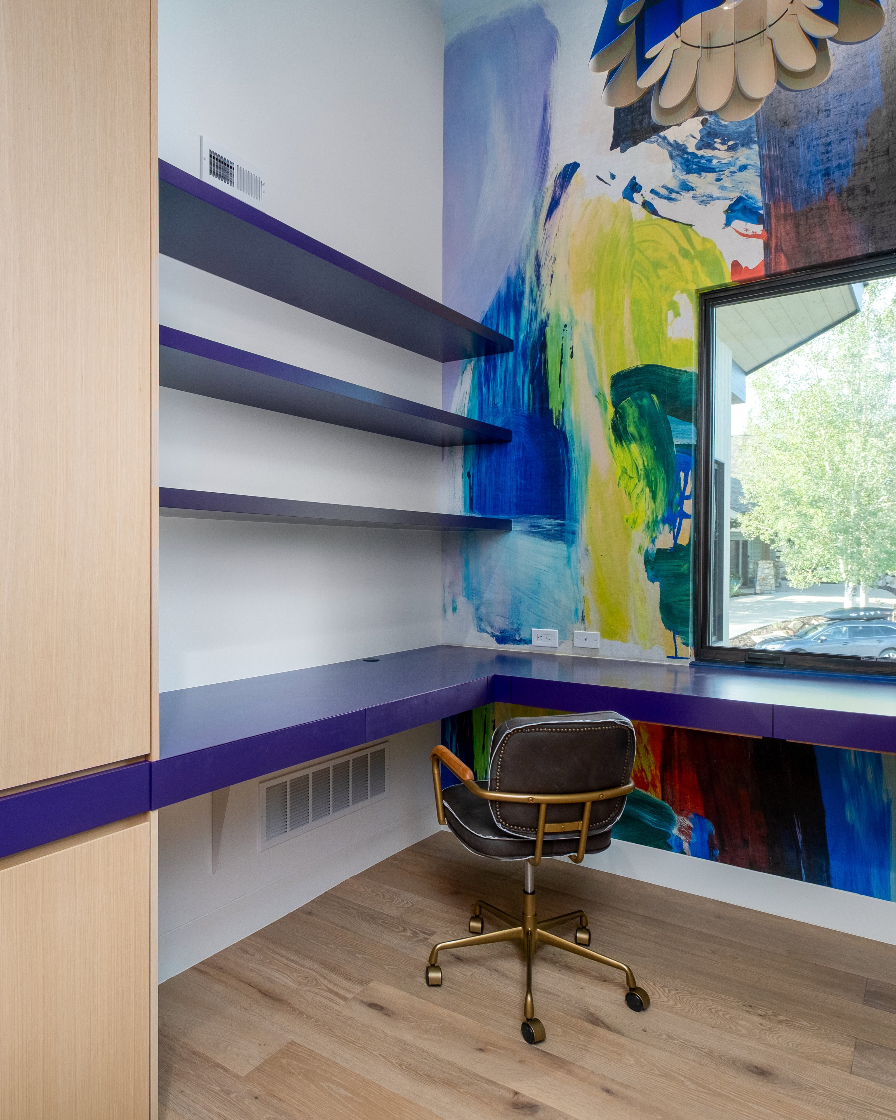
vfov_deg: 75.0
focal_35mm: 22
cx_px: 373
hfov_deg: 62.7
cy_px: 574
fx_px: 729
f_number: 6.4
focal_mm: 10
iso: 400
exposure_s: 1/50
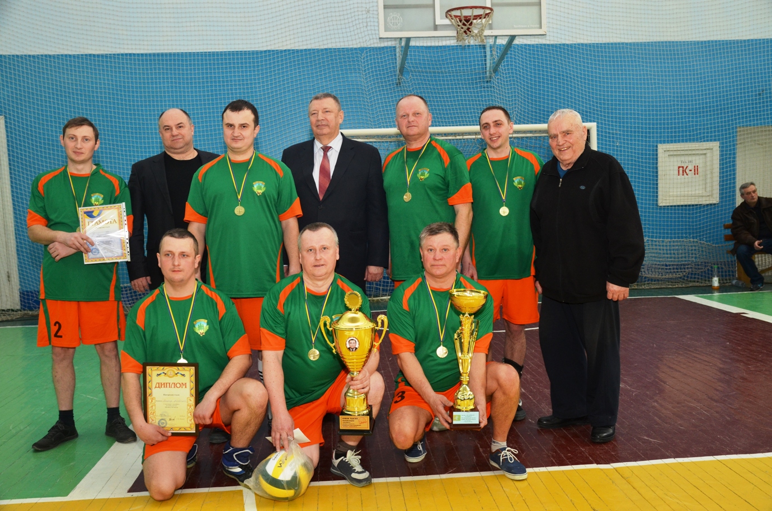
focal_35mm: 36
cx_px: 386
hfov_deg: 53.2
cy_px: 256
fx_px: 770
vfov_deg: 36.7
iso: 640
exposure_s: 1/60
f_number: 4.5
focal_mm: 24
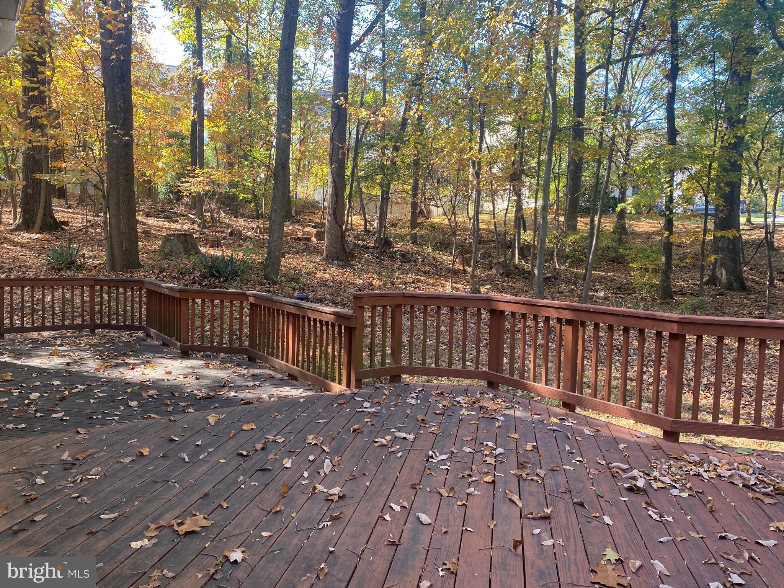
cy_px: 294
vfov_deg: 53.1
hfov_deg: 67.3
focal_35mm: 26
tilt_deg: -4.1
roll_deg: -1.7
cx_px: 392
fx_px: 589
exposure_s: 1/121
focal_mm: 4.25
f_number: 1.8
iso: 50
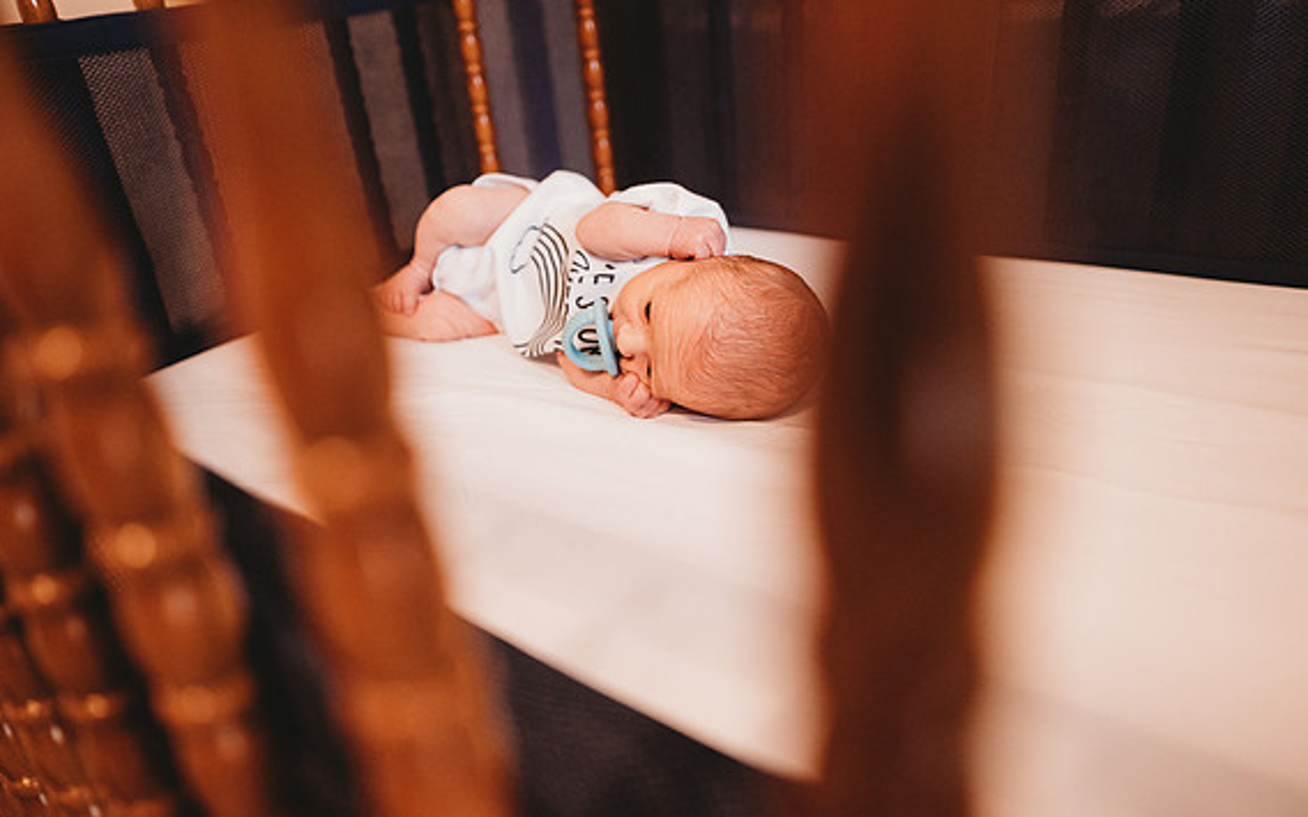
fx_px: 891
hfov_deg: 72.5
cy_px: 374
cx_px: 654
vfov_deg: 49.2
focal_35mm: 25
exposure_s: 1/160
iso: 800
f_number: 2.2
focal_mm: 24
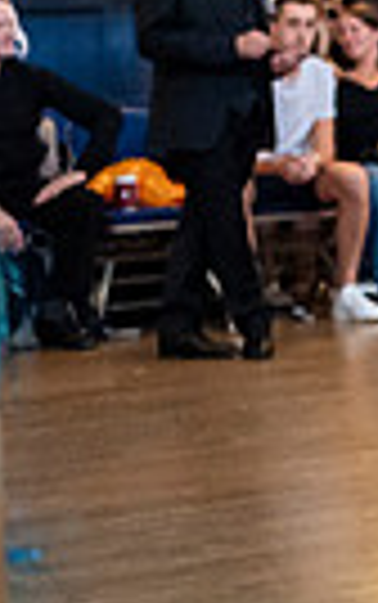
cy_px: 114
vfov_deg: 12.8
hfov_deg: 6.8
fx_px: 2664
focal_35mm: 162
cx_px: 1363
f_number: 2.2
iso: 6400
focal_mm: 35
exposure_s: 1/500
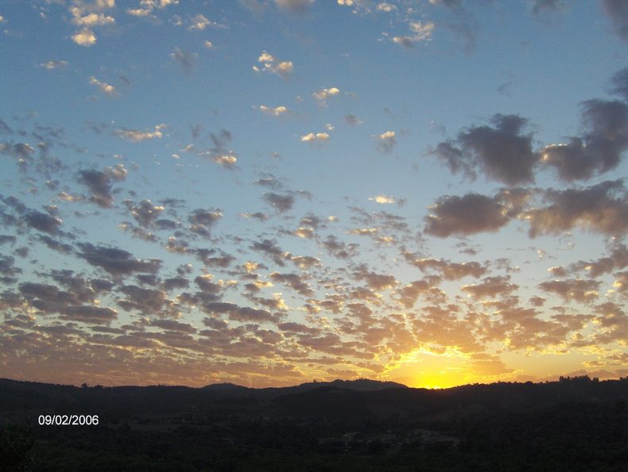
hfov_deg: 52.6
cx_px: 314
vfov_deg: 40.8
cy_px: 236
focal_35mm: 35
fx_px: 636
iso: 100
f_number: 3.5
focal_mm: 7.5
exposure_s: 1/417
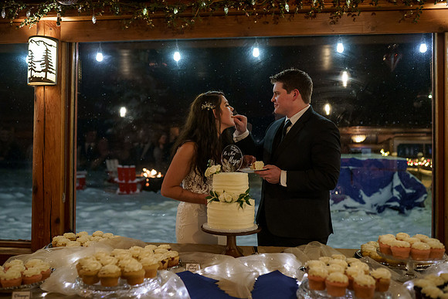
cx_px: 224
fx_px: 436
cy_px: 150
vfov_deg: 37.9
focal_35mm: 35
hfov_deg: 54.4
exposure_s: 1/250
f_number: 2.2
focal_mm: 35
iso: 4000
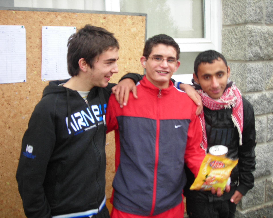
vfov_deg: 34.9
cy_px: 109
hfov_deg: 42.9
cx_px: 137
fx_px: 347
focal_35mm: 43
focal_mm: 6.8
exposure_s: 1/6.7
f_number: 3.3
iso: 50
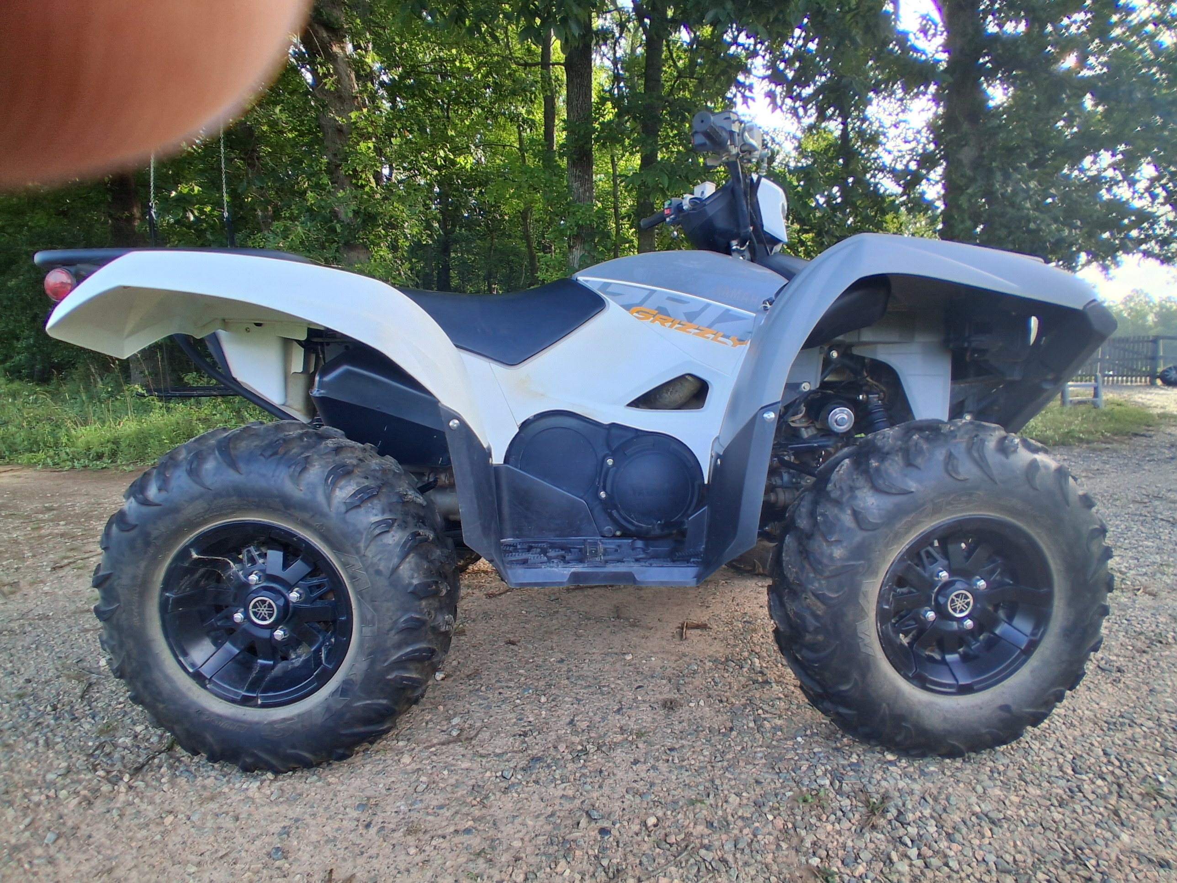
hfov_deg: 91.0
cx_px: 588
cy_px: 442
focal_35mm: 17
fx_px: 578
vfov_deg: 74.7
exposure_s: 1/146
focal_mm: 1.4
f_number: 2.2
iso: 50
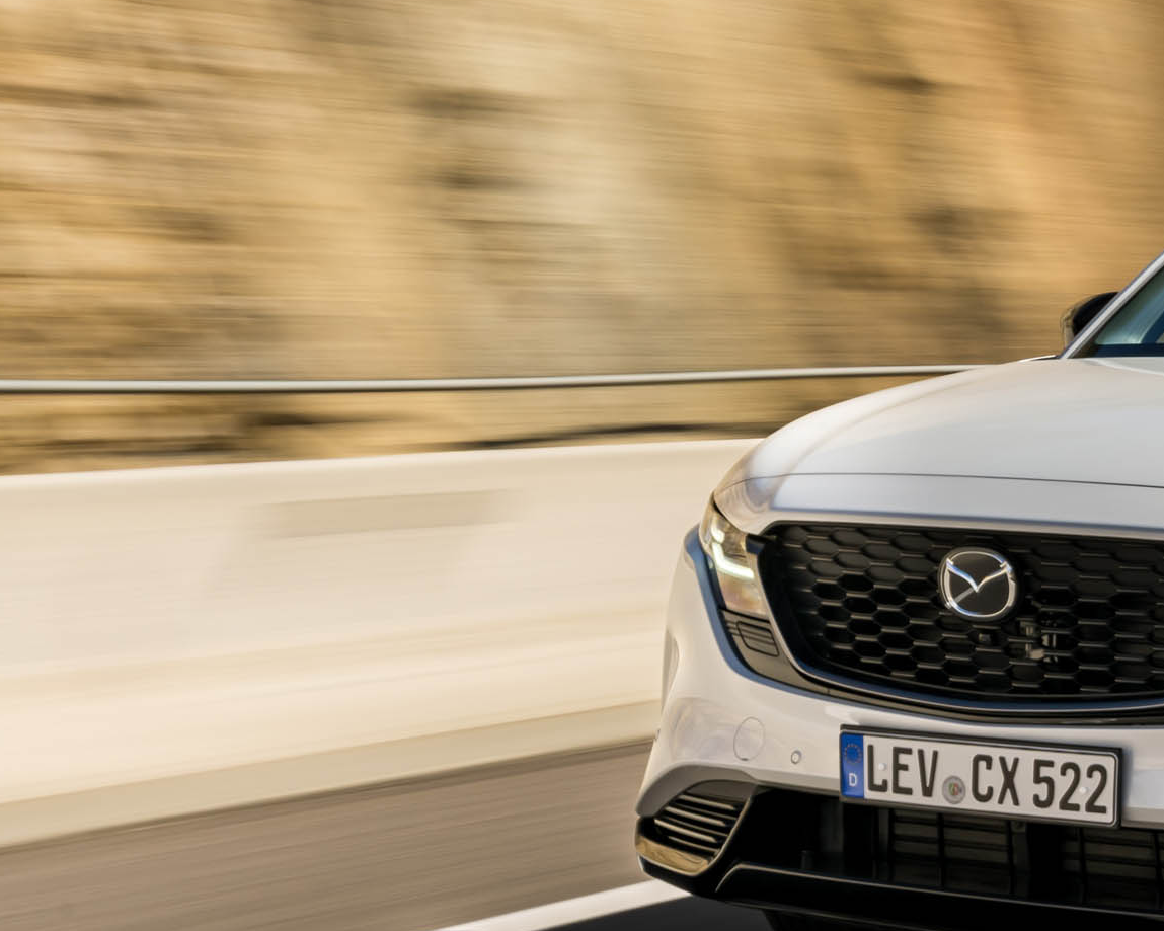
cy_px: 179
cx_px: 1127
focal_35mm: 91
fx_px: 3146
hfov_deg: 20.4
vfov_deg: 16.7
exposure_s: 1/25
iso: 40
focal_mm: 34.5
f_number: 16
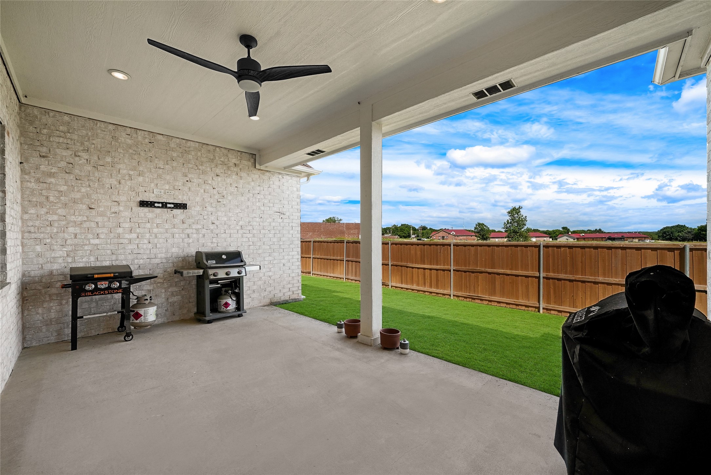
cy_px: 238
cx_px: 356
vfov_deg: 81.3
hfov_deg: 104.2
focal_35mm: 14
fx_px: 277
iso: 1600
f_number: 8
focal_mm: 14
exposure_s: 1/320
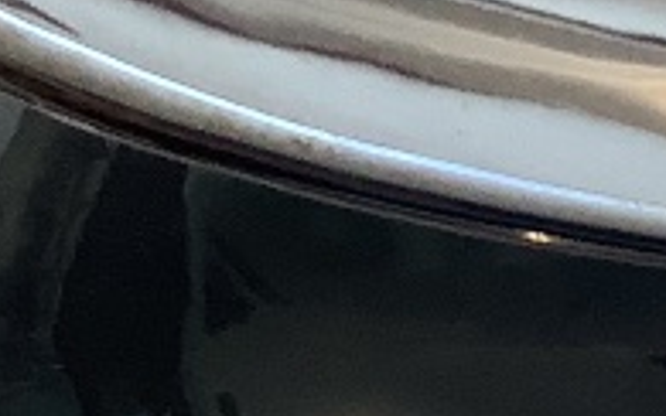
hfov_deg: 8.9
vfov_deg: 6.5
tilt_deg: -64.6
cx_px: 1817
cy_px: 160
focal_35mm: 202
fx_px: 3667
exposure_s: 1/50
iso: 64
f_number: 2.4
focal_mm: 3.3
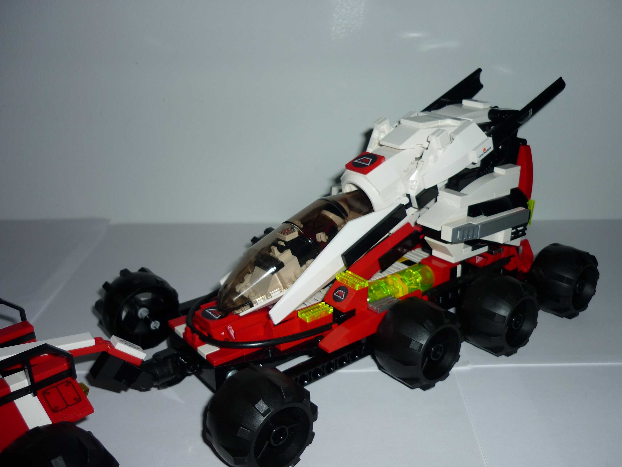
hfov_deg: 55.4
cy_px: 234
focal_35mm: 33
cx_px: 311
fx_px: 593
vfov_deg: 42.9
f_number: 2.8
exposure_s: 1/60
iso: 100
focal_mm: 5.5
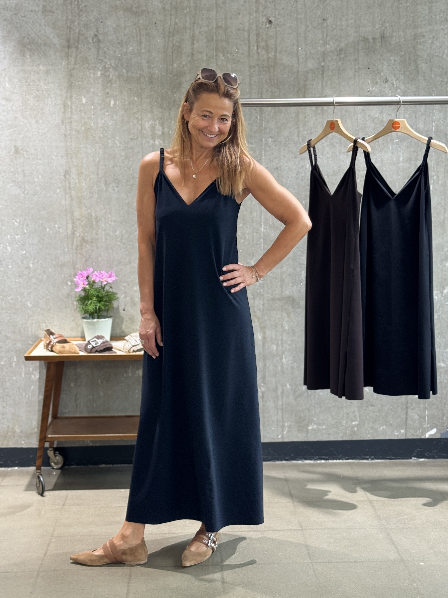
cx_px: 227
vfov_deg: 38.9
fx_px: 845
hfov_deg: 29.7
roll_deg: +1.1
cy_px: 296
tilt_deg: -5.6
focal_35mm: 49
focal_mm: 6.76
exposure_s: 1/50
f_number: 1.78
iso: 64
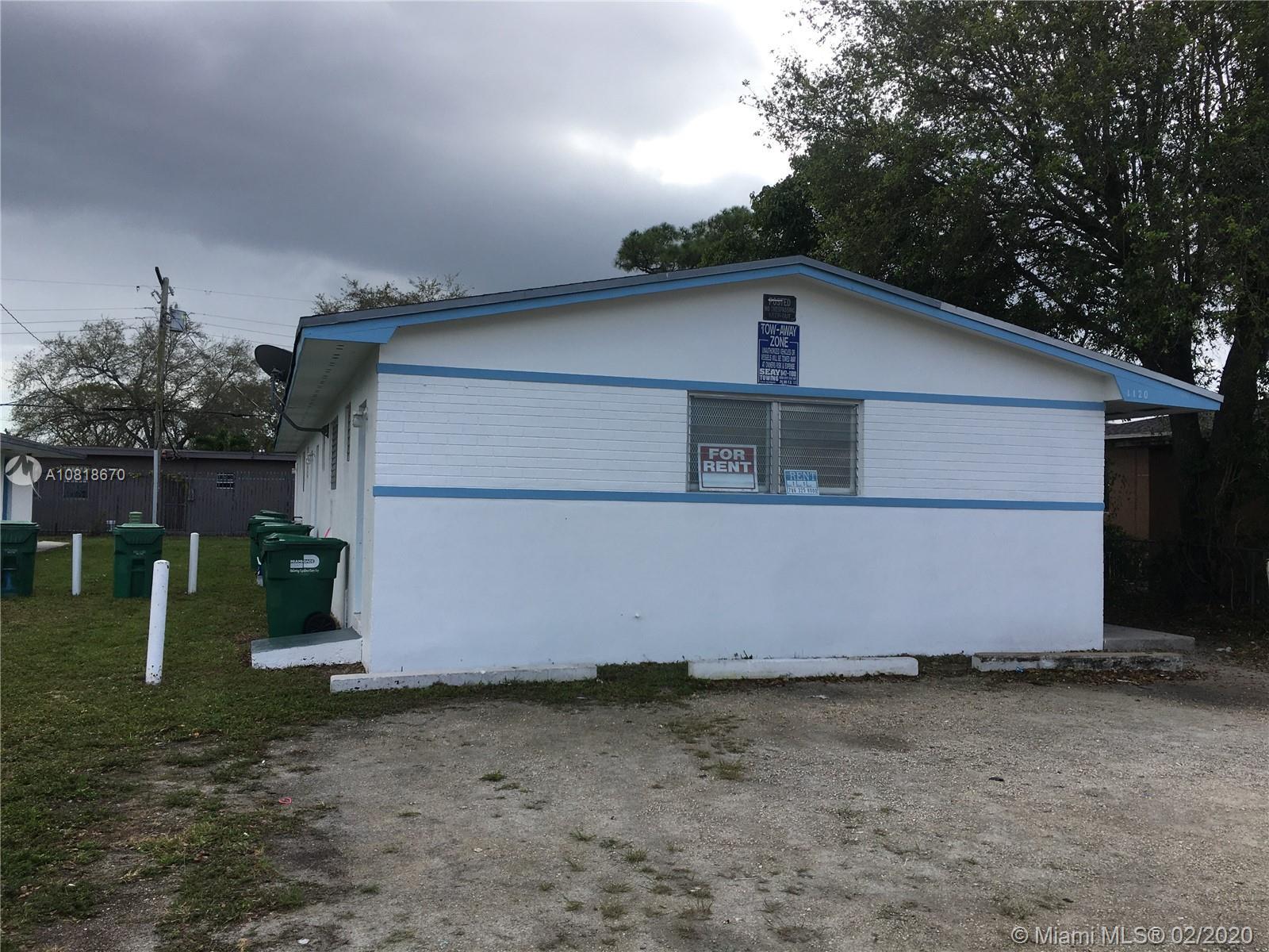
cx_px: 634
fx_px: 1063
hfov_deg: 61.7
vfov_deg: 48.2
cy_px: 476
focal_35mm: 29
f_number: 2.2
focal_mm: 4.15
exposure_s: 1/769
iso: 25
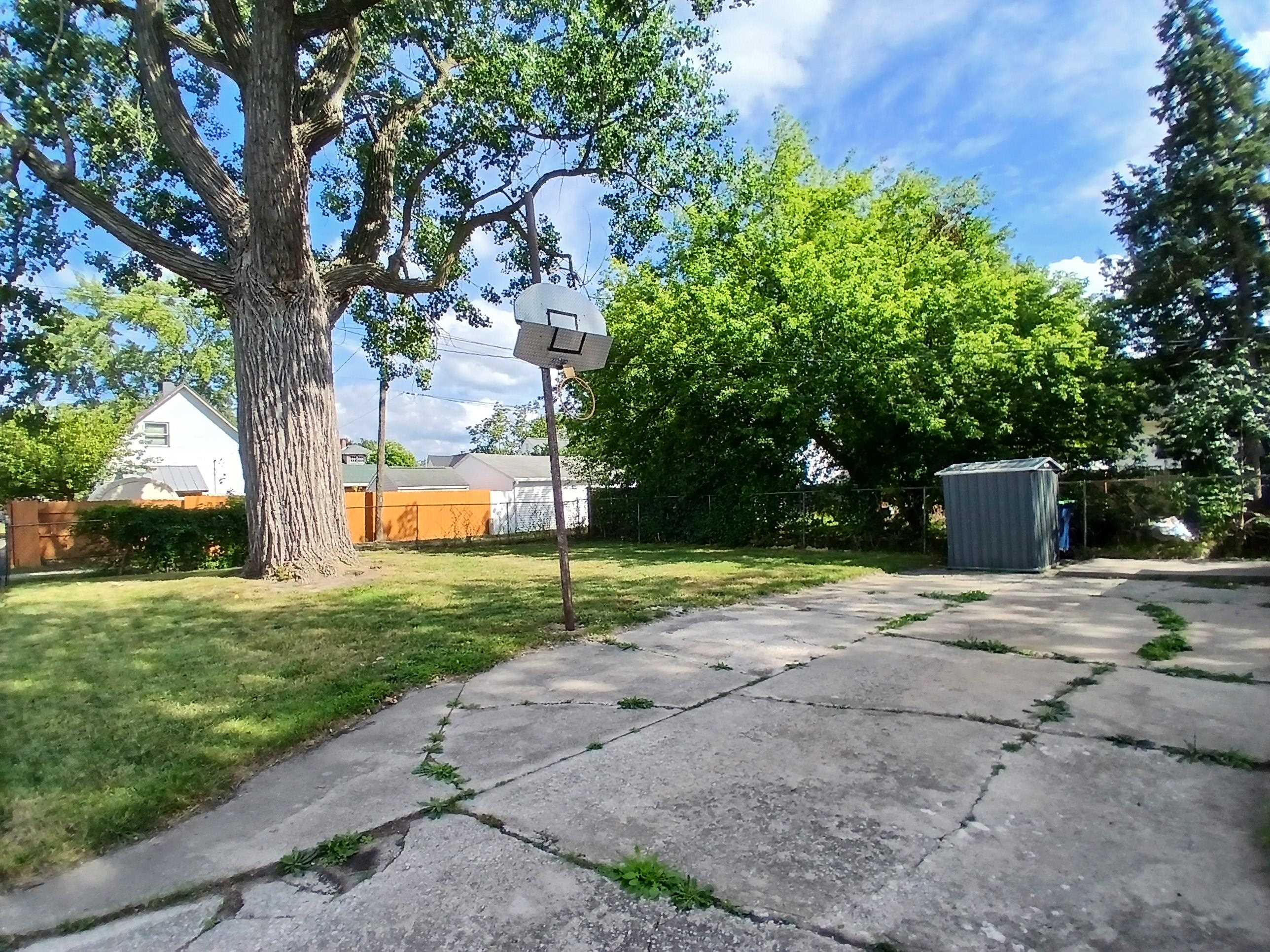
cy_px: 476
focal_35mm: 17
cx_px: 635
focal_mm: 1.4
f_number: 2.2
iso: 50
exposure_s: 1/769
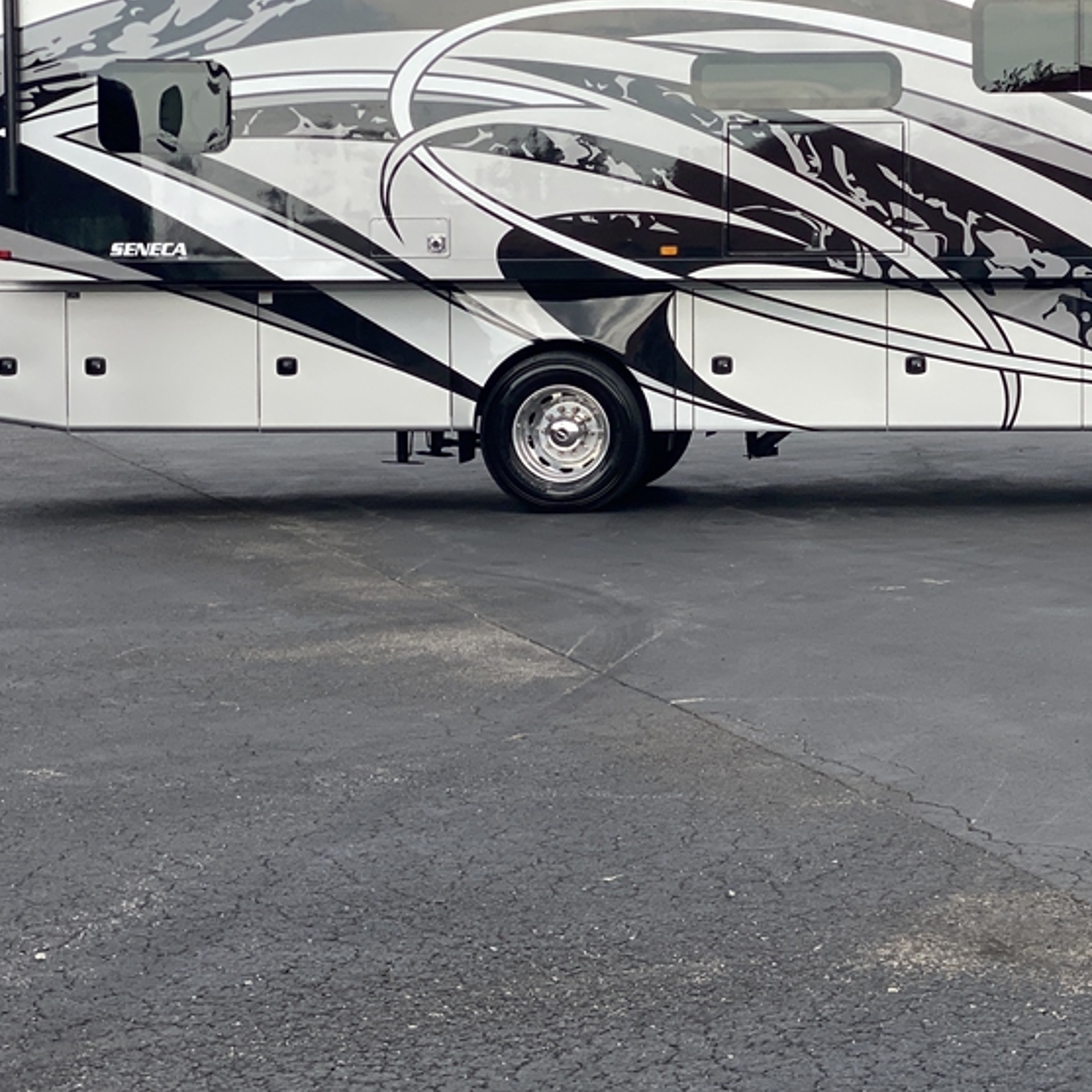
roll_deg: +1.4
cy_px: 459
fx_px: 3533
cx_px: 898
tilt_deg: -3.9
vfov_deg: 17.6
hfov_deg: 17.4
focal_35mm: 99
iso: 20
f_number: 2
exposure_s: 1/1020
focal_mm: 6
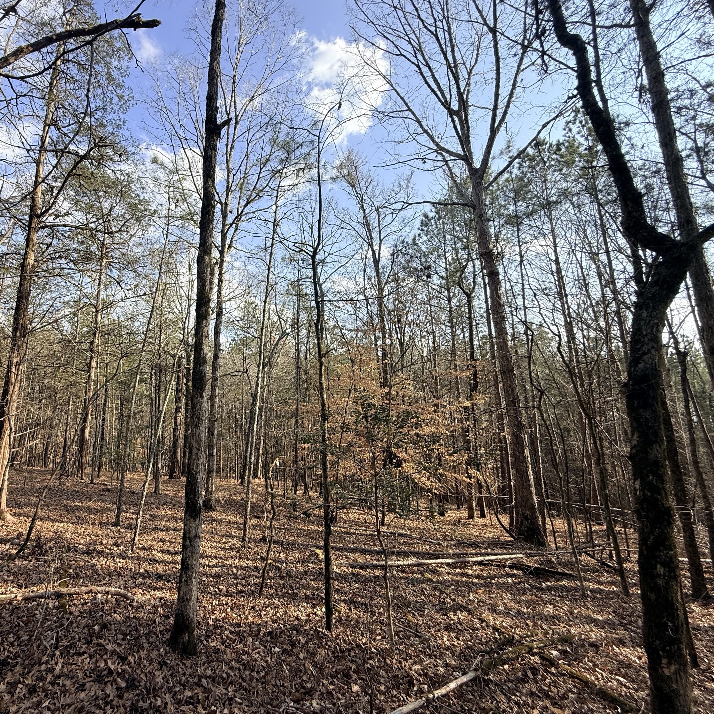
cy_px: 351
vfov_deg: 84.0
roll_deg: -1.8
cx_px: 246
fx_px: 397
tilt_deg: +10.3
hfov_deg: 81.5
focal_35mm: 17
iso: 50
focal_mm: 2.22
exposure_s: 1/789
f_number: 2.2
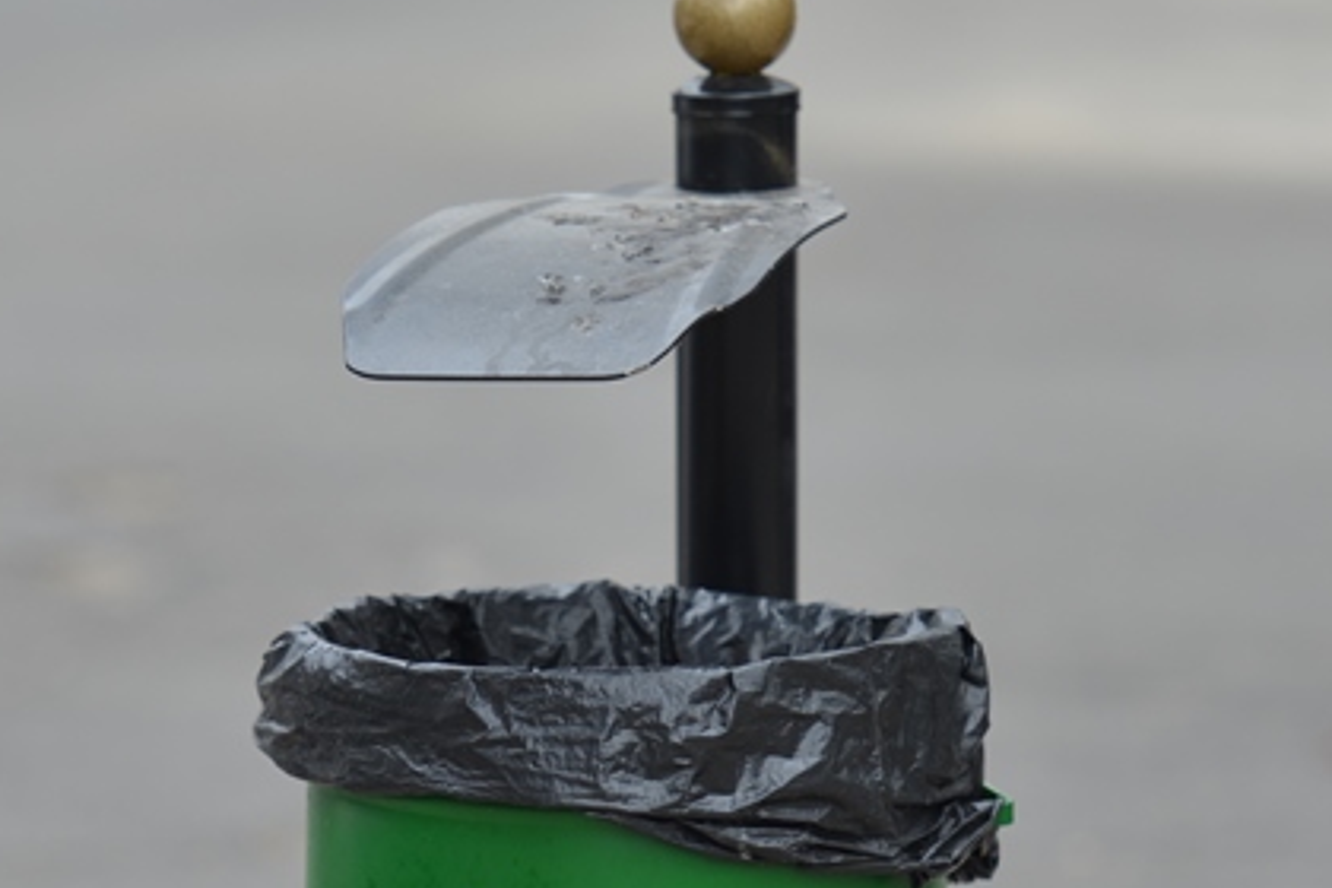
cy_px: 779
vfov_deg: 4.0
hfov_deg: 6.0
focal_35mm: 341
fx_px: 12616
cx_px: 612
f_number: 2.8
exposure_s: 1/125
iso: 125
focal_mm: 140
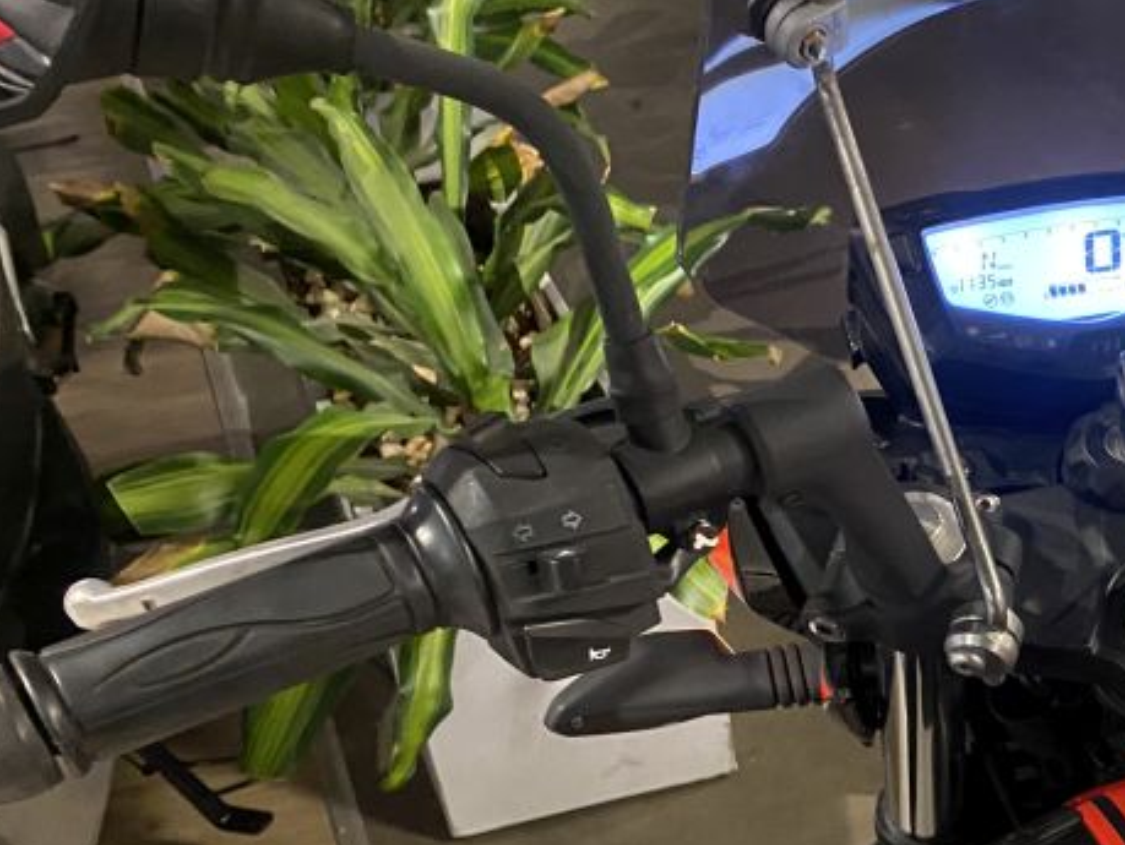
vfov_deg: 23.4
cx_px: 1243
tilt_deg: -41.6
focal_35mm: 60
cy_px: 854
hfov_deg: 29.0
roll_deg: +0.1
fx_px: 1951
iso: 400
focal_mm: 4.25
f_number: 1.8
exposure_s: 1/33
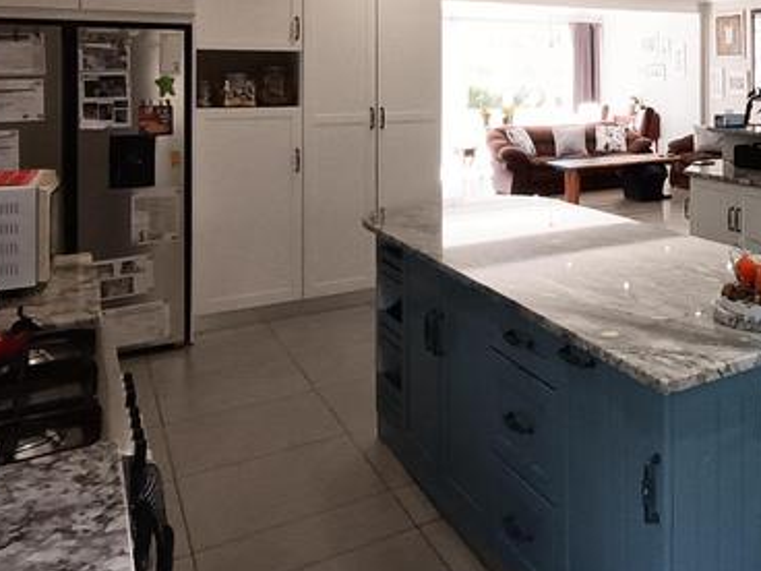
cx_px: 734
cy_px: 89
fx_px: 813
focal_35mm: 37
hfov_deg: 44.0
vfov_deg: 36.9
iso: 594
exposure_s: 1/100
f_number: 2.2
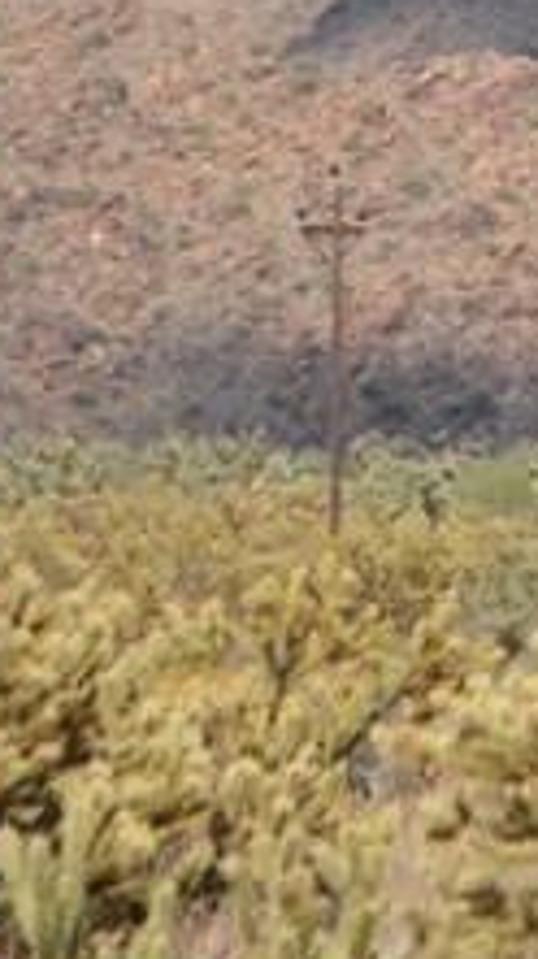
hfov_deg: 2.8
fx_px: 10763
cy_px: -48
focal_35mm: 424
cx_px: 1805
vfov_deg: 5.1
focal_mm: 55
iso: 400
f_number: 7.1
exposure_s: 1/1600
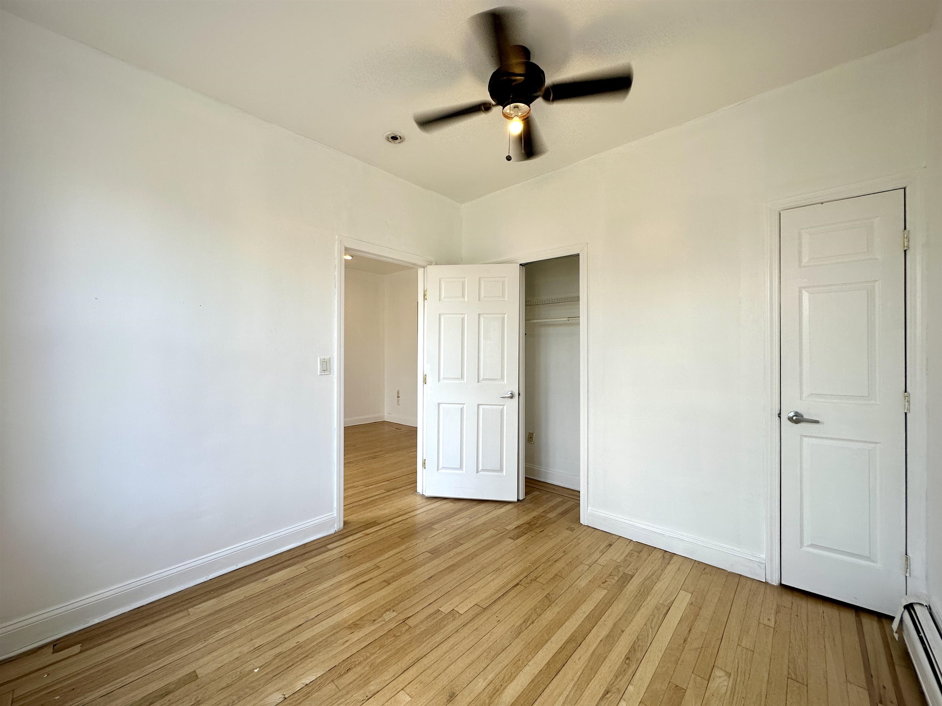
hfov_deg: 102.1
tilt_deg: +0.1
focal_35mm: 14
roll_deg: -0.6
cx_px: 471
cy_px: 353
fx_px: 381
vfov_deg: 85.7
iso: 64
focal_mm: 2.22
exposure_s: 1/99
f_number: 2.2
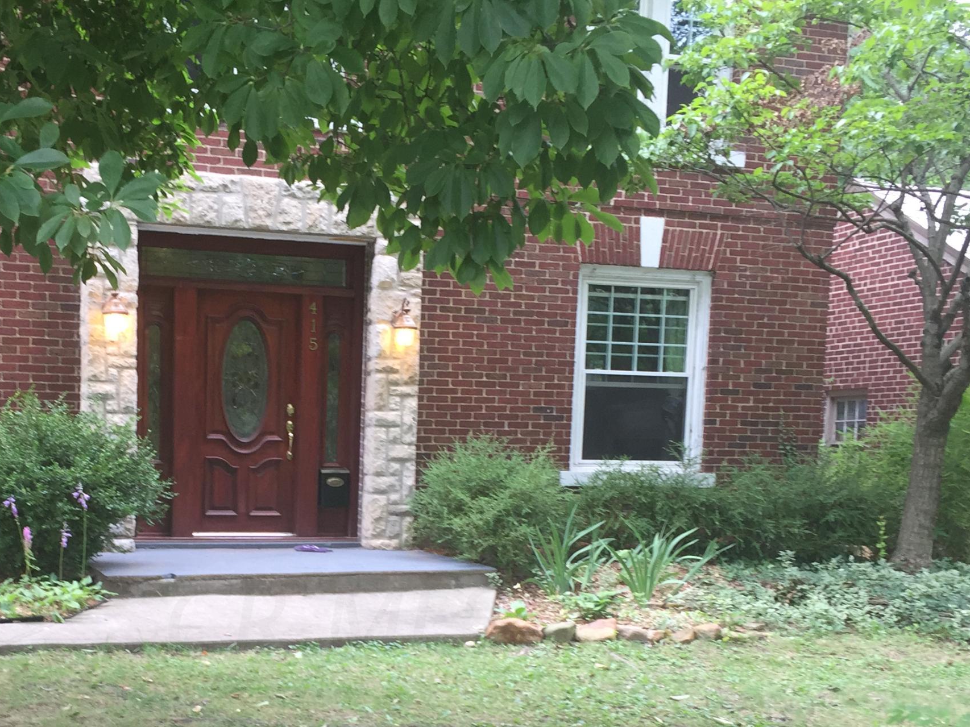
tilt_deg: -6.7
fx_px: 1429
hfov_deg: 37.2
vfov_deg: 27.7
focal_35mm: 51
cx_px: 335
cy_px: 621
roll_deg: -1.8
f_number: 2.2
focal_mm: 4.15
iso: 40
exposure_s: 1/60
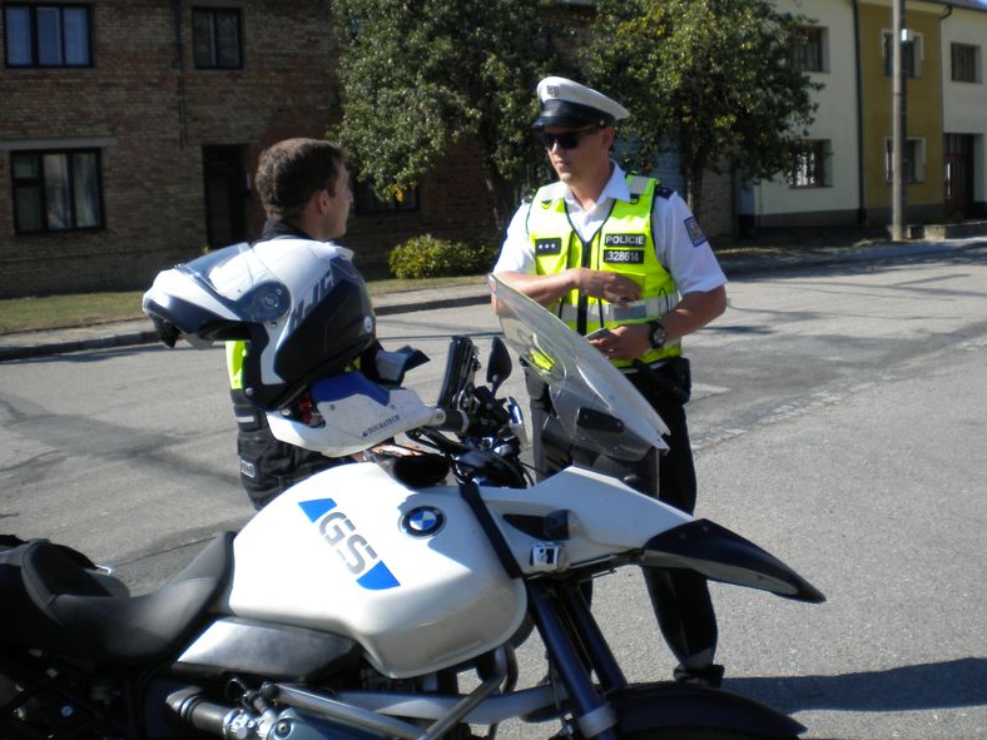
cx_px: 561
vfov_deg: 35.9
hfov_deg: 46.7
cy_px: 329
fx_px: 1141
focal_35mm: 40
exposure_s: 1/473
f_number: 4.6
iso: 80
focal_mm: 6.3
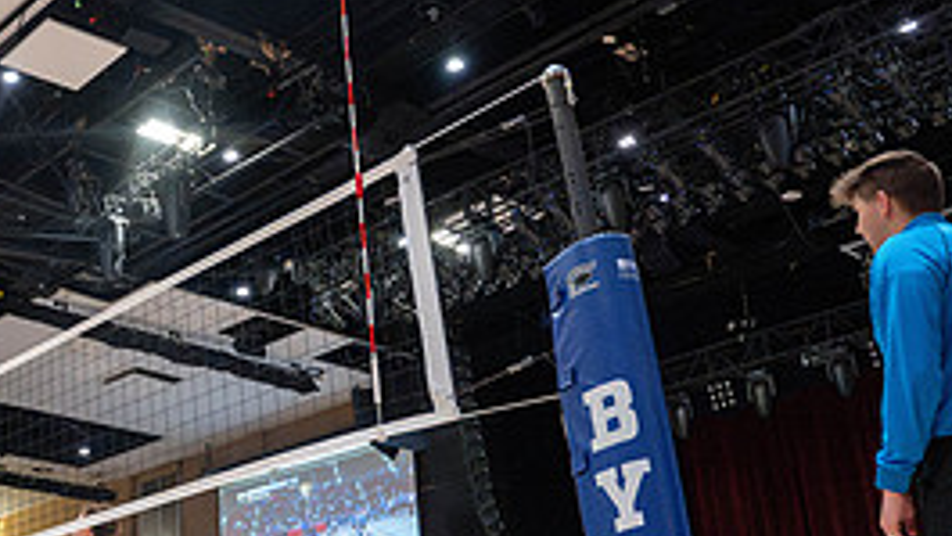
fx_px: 1388
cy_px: 329
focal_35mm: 55
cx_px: 97
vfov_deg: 21.8
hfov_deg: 35.6
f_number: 4
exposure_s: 1/640
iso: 8000
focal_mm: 24
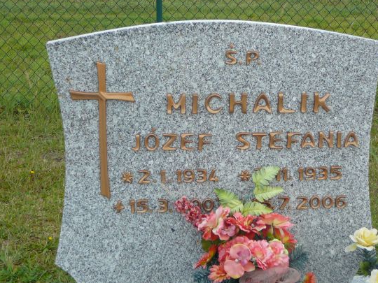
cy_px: 136
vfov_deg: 19.1
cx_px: 208
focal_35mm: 77
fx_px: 841
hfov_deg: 25.3
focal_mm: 9.7
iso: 80
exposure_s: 1/250
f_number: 3.6
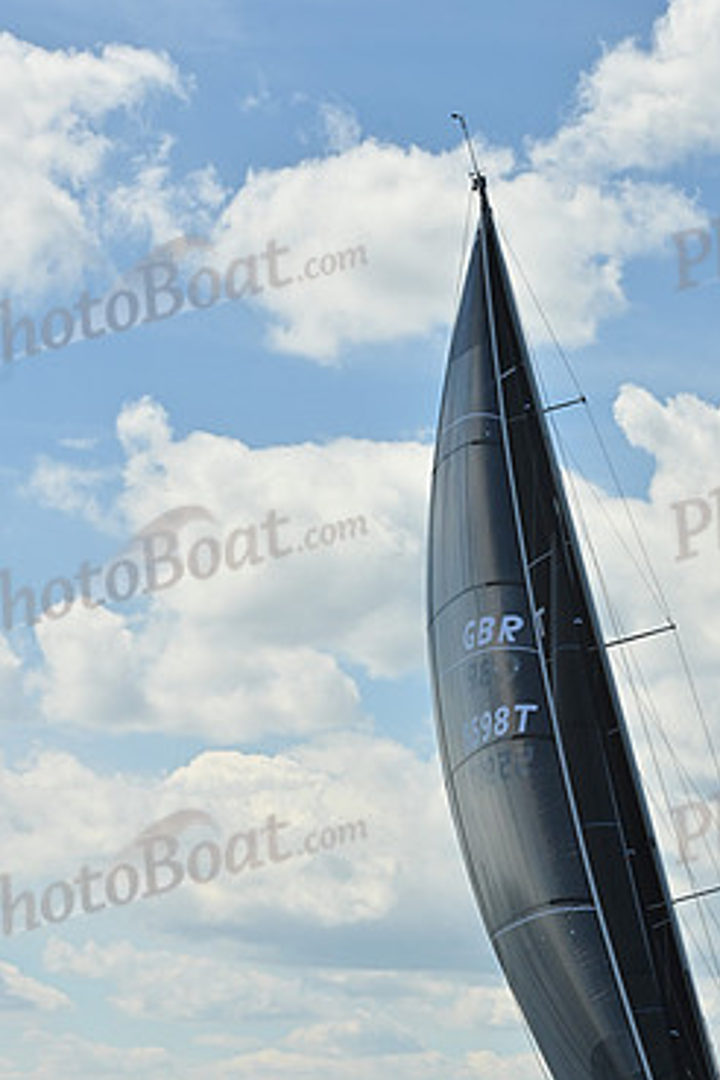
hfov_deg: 12.4
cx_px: 520
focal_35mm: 110
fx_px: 3300
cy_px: 679
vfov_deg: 18.6
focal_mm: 70
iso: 250
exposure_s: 1/1250
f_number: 9
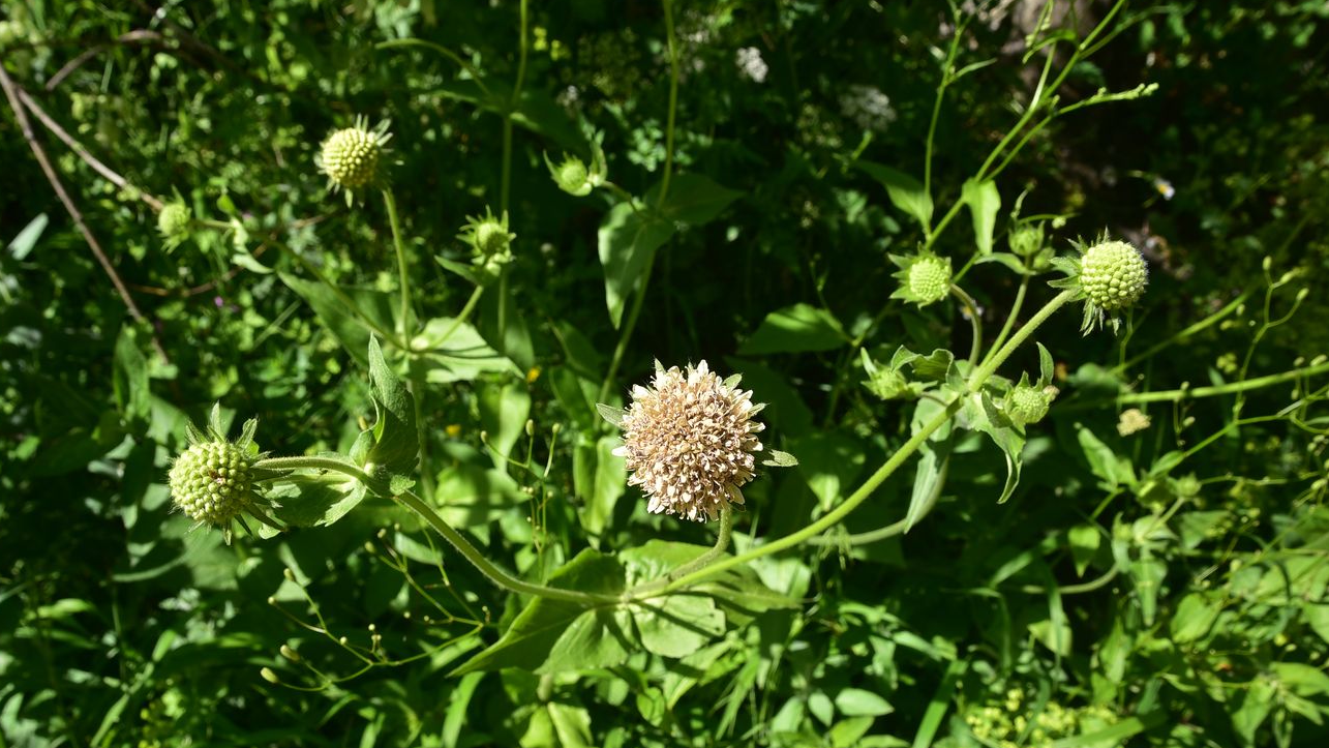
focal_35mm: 53
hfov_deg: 39.2
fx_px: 1868
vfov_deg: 22.6
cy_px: 434
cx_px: 658
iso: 160
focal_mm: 50
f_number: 13
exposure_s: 1/125
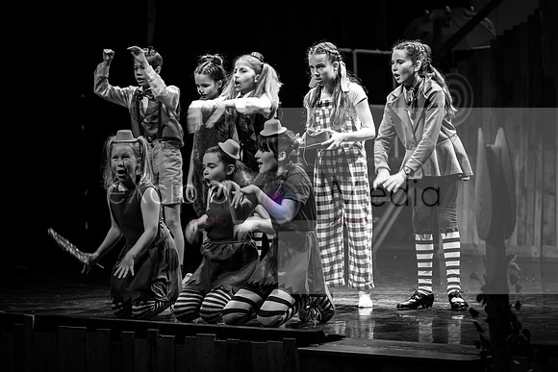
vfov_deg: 12.9
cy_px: 172
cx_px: 306
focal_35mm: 106
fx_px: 1646
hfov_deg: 19.2
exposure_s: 1/50
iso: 1250
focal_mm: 95
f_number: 2.8
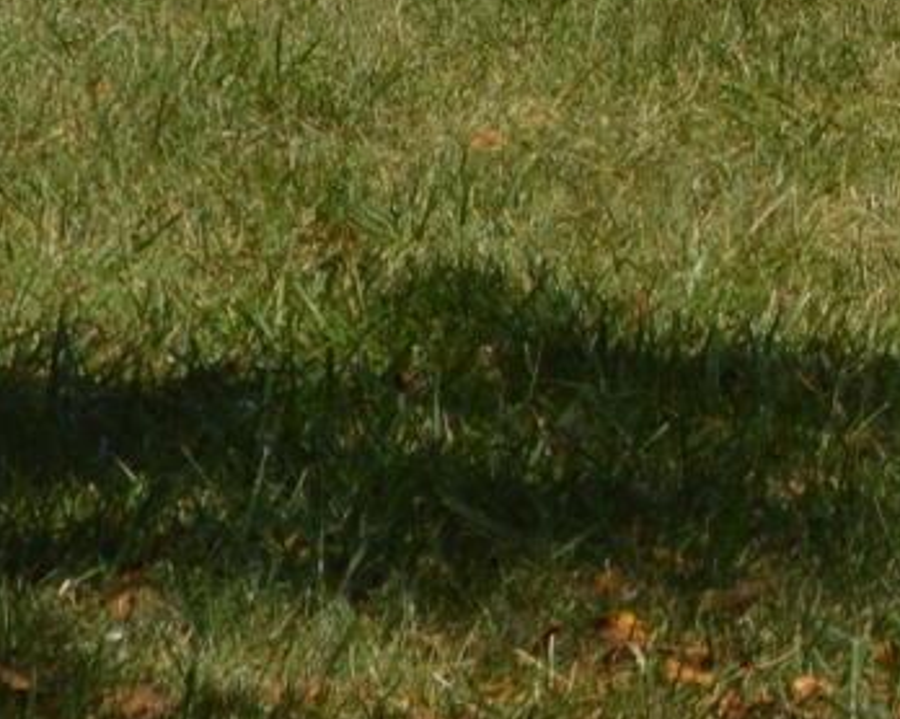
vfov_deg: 2.3
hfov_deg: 2.9
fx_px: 17758
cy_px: -856
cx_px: 2819
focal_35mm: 667
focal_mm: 55
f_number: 9
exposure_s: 1/320
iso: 100
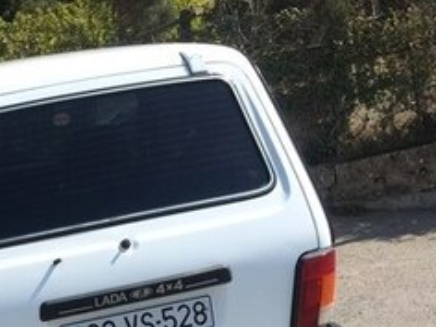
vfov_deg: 17.2
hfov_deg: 22.6
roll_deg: +14.0
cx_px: -52
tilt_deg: -12.2
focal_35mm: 81
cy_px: 422
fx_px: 1020
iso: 32
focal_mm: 4.15
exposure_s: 1/1709
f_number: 2.2
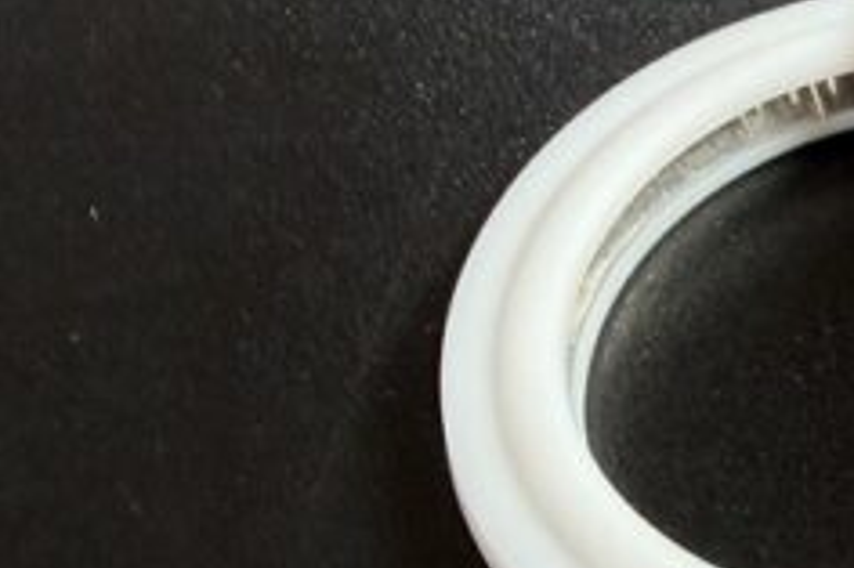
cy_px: 336
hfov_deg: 20.1
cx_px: 1270
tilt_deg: -50.4
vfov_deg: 15.5
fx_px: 2086
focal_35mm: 88
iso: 160
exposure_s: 1/60
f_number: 2.2
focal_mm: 2.22
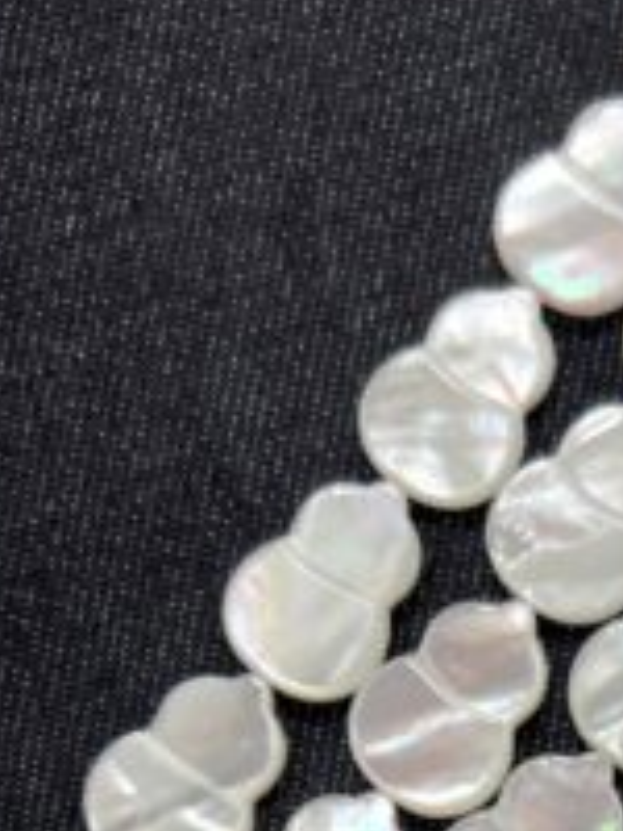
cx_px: 606
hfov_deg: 18.5
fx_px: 1872
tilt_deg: -88.5
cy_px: 1051
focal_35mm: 78
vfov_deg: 22.6
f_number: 1.5
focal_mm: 5.7
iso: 80
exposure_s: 1/100
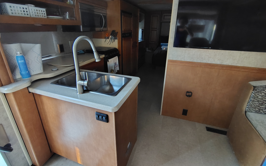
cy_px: 74
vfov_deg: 67.8
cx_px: 133
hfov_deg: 94.4
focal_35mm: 17
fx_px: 123
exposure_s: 1/20
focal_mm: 2.13
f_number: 2.2
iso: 2240
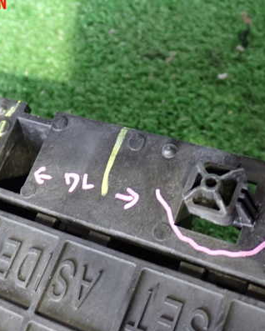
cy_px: 181
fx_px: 549
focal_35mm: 56
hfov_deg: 27.1
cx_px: 105
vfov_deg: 33.5
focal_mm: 6.83
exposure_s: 1/13
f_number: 2.7
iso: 800
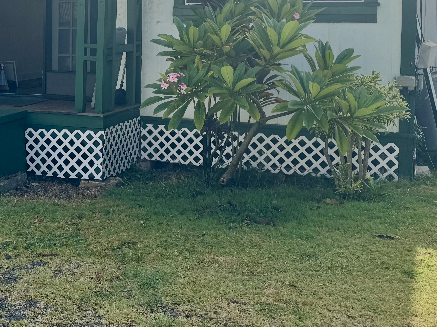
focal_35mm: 52
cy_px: 53
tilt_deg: +1.5
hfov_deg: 35.5
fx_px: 656
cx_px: 81
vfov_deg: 27.3
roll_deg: -0.3
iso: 80
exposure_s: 1/3096
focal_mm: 6.76
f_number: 1.78
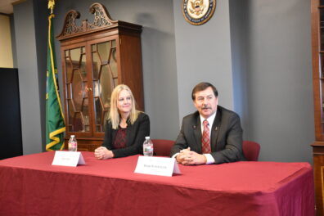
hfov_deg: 47.9
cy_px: 108
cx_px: 162
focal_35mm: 40
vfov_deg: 33.0
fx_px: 364
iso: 4000
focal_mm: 27
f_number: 5
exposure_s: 1/100
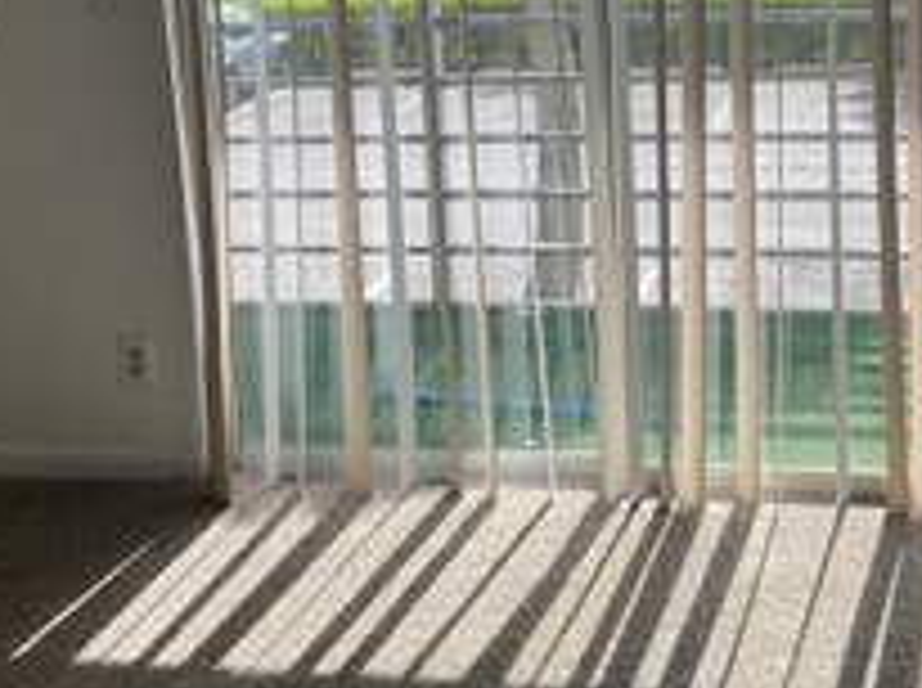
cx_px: 549
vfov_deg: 21.5
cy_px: 218
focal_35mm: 68
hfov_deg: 28.5
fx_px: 1808
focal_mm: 3
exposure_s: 1/465
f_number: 1.8
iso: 16
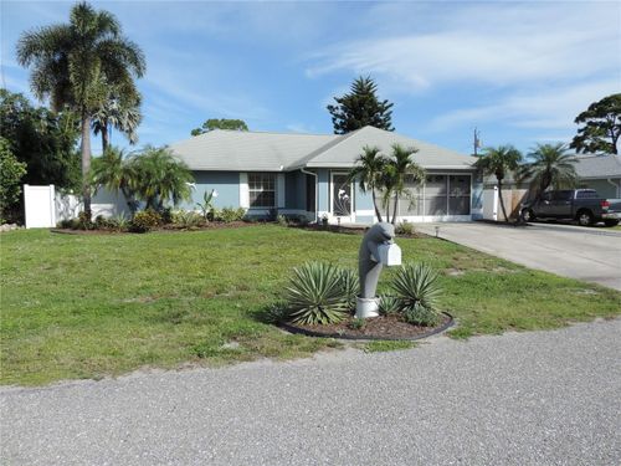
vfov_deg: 56.8
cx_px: 310
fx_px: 431
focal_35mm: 24
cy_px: 233
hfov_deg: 71.6
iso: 80
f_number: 3
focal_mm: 4.3
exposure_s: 1/1000
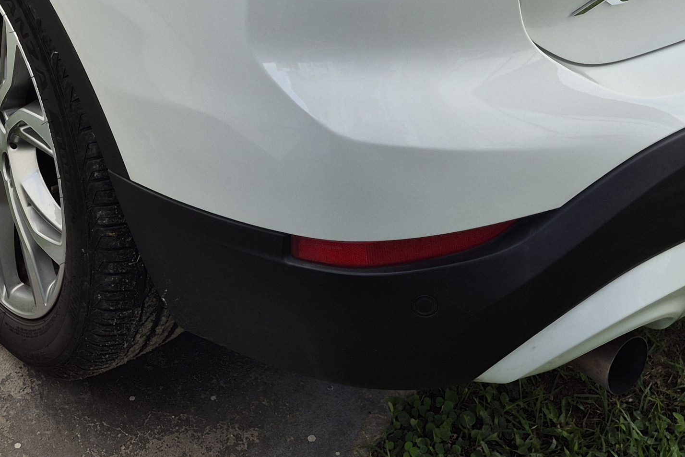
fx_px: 1275
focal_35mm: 67
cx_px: 403
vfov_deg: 18.2
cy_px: -222
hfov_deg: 30.0
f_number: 1.8
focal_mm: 5.4
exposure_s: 1/660
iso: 25
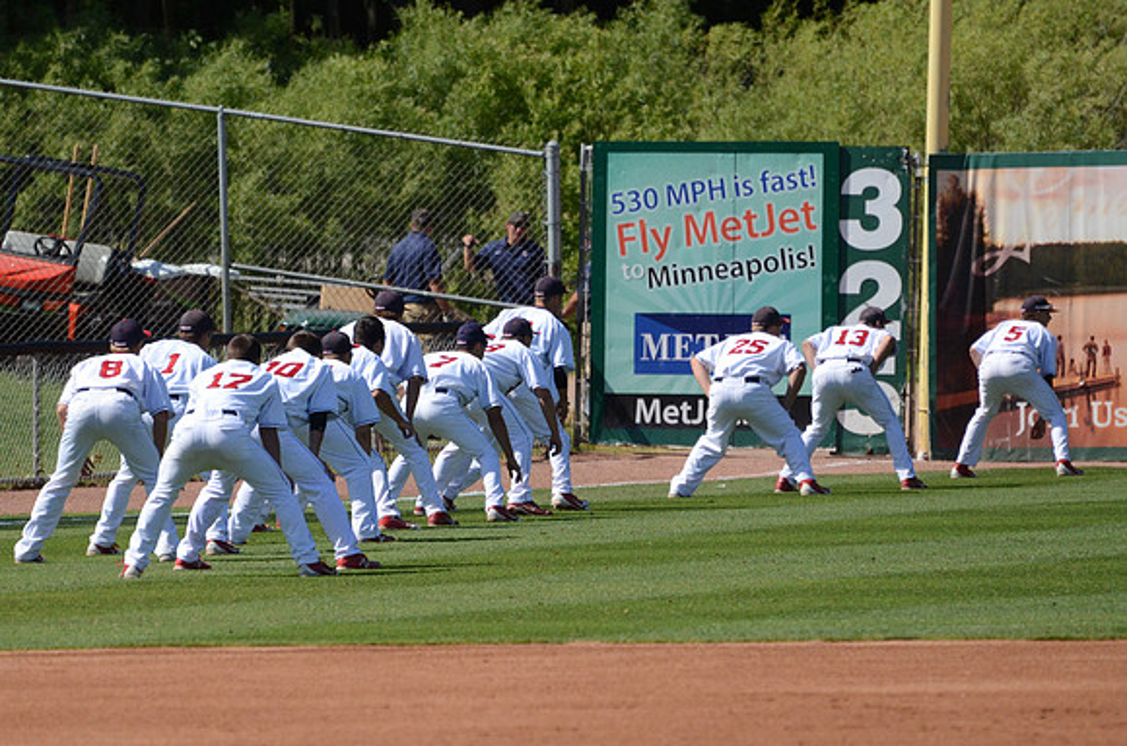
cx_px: 564
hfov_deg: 5.3
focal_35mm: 390
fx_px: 12182
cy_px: 373
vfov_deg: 3.5
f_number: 5.6
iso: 1250
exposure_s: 1/8000
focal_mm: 260
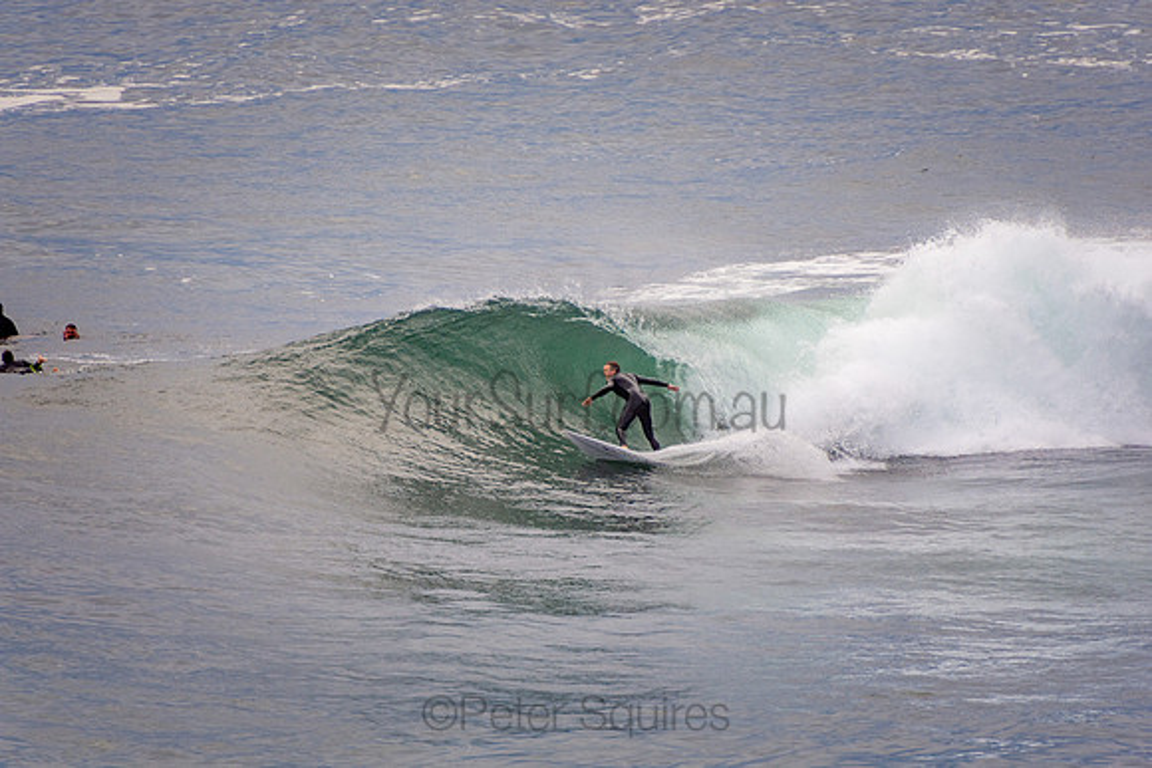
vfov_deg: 2.3
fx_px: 19204
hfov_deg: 3.4
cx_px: 576
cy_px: 384
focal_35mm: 600
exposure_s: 1/800
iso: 500
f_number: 5.6
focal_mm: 400
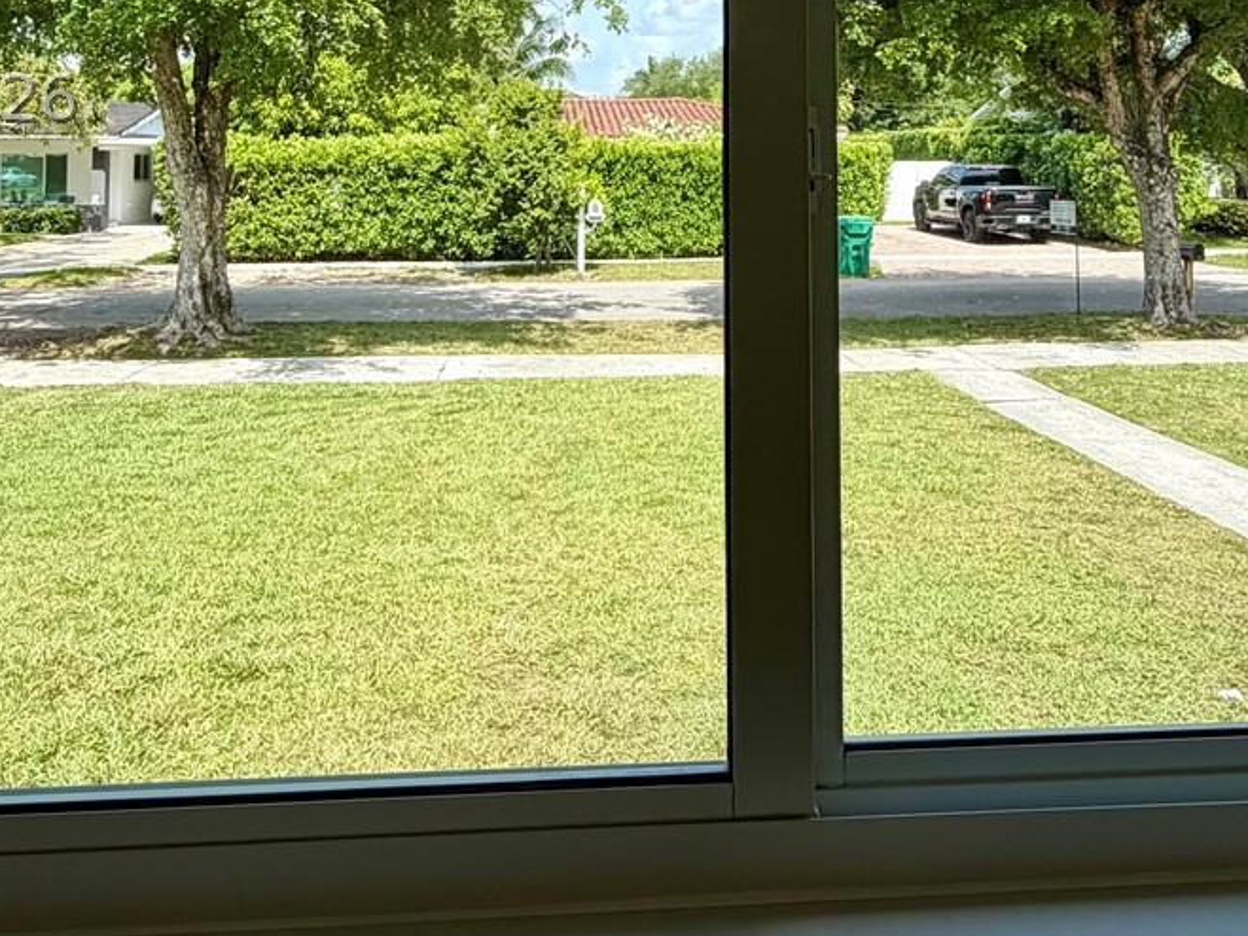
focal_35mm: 34
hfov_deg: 53.9
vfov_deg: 38.9
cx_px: 657
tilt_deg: +2.9
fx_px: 1226
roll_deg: +0.9
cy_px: 97
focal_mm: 2.22
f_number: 2.2
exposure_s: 1/651
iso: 40
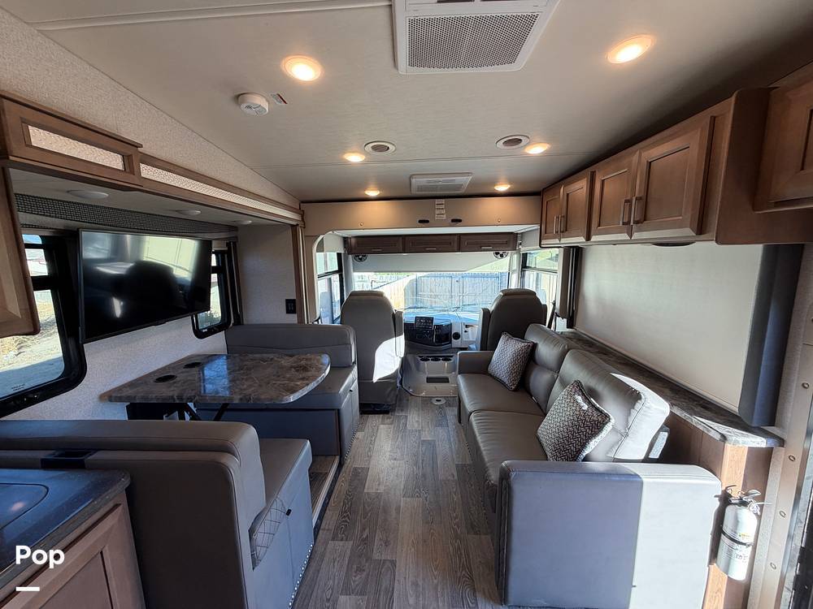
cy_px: 304
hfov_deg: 102.1
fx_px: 329
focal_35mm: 14
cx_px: 406
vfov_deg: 85.7
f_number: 2.2
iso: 125
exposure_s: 1/121
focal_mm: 2.22
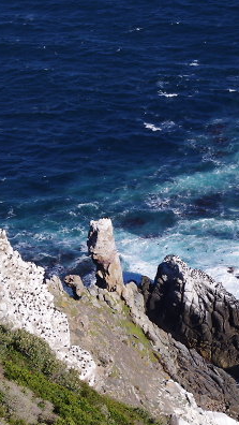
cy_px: 212
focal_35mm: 130
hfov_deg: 9.3
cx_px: 110
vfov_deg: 16.5
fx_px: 1463
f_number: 10
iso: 200
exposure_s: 1/400
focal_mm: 55
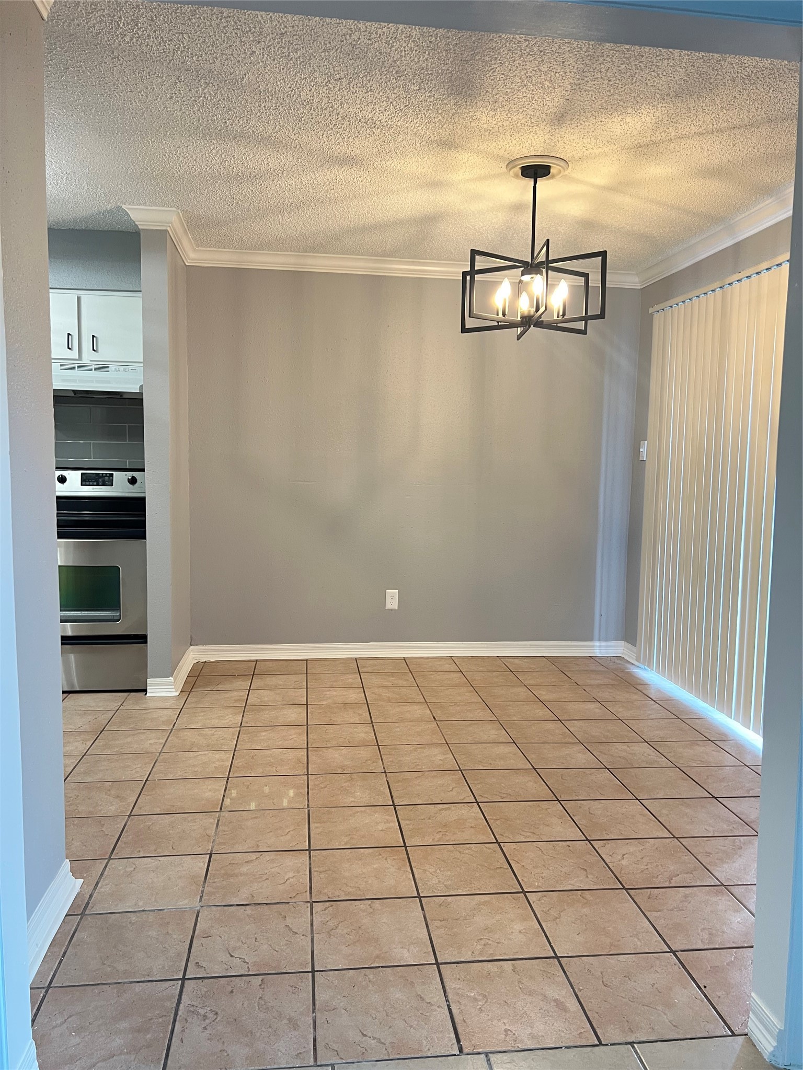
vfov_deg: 67.3
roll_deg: -0.2
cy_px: 535
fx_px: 804
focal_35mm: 26
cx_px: 402
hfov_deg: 53.1
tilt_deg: -5.8
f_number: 1.5
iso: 250
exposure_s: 1/60
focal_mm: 5.7
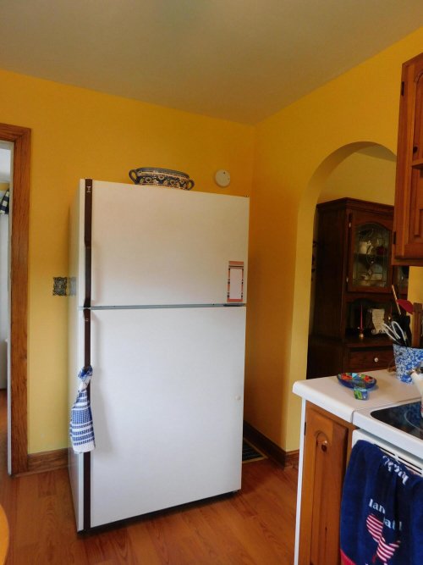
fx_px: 375
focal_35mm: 23
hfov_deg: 58.9
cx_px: 212
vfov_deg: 73.9
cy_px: 282
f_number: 3
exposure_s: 1/30
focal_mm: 4
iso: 200
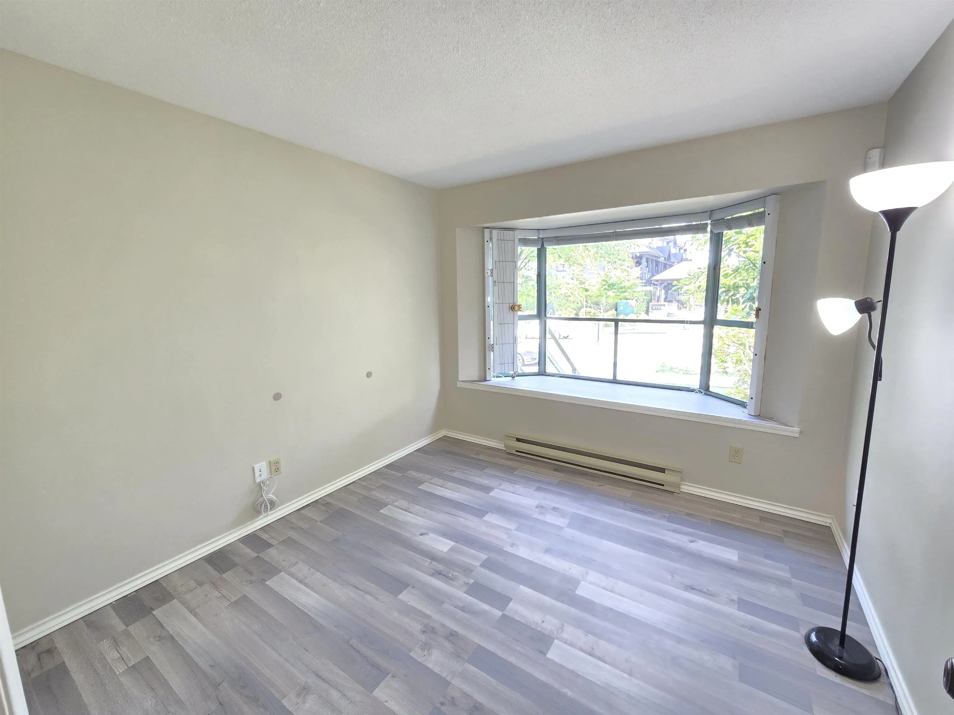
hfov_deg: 106.2
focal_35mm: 13
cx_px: 477
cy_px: 358
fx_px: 358
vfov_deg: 89.9
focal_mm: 2.2
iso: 160
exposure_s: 1/60
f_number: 2.2
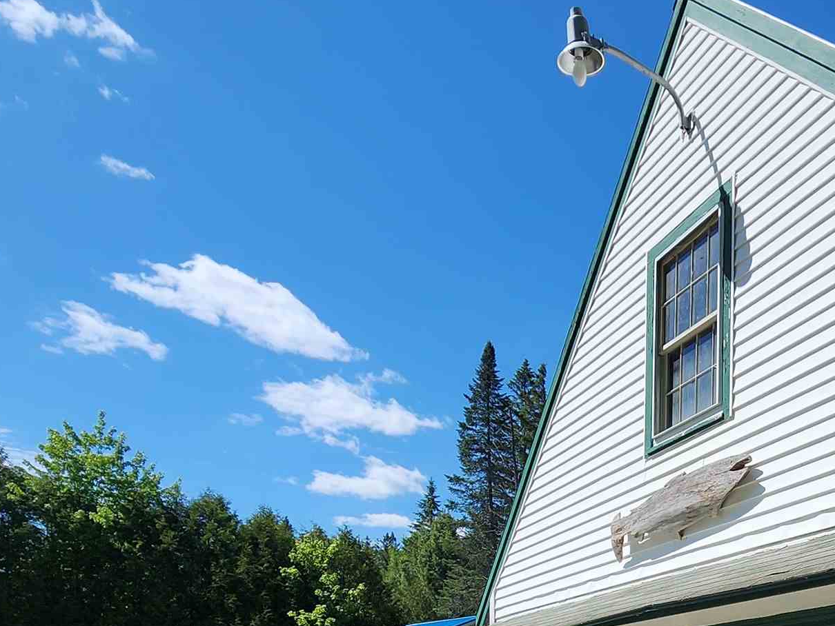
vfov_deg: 35.7
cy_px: 712
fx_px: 796
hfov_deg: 50.4
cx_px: 719
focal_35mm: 33
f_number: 2.2
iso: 50
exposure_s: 1/2579
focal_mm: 2.2
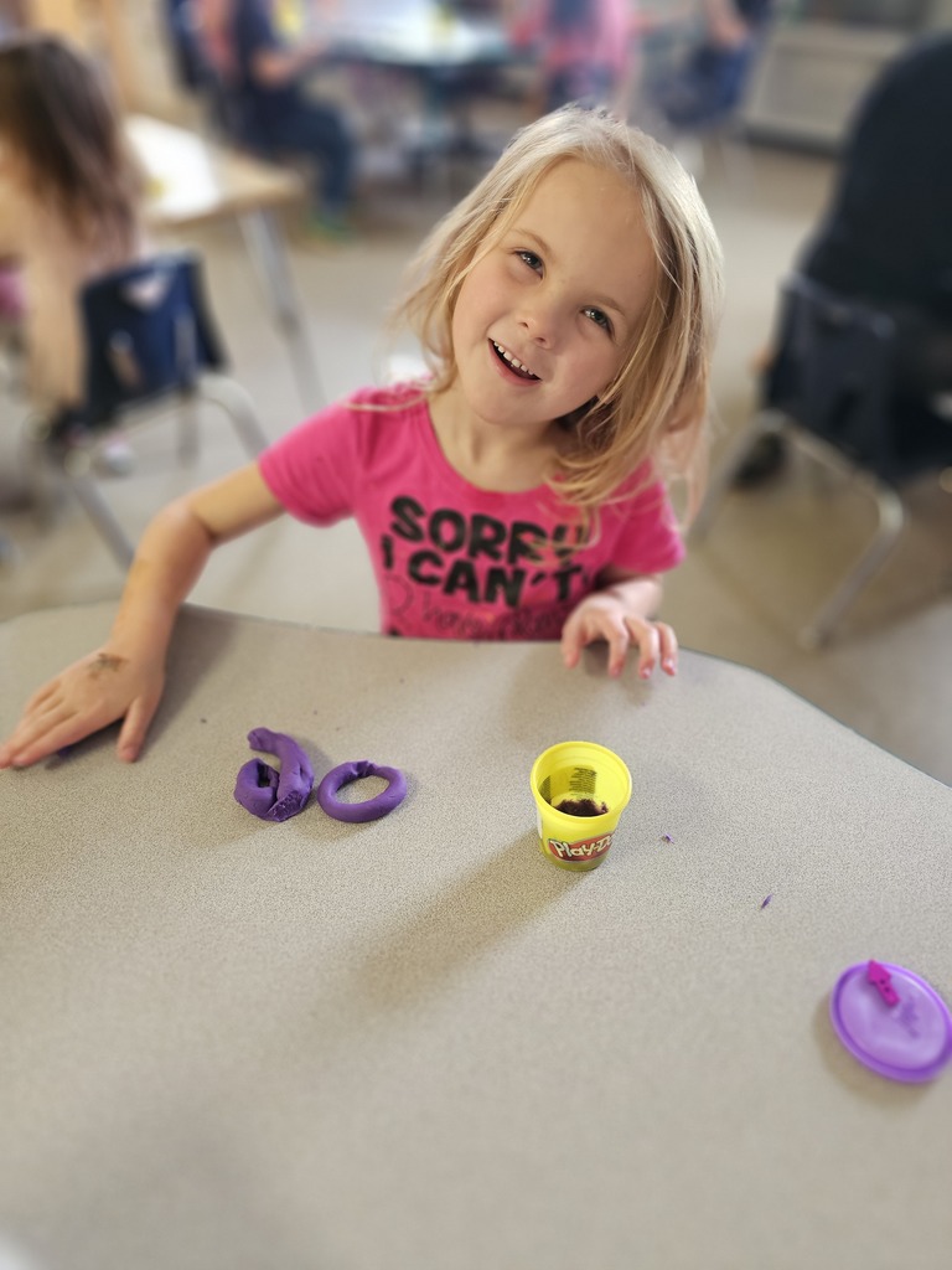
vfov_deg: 73.9
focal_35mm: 23
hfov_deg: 58.9
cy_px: 635
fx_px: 843
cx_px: 476
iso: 640
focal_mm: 6.3
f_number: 1.7
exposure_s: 1/60
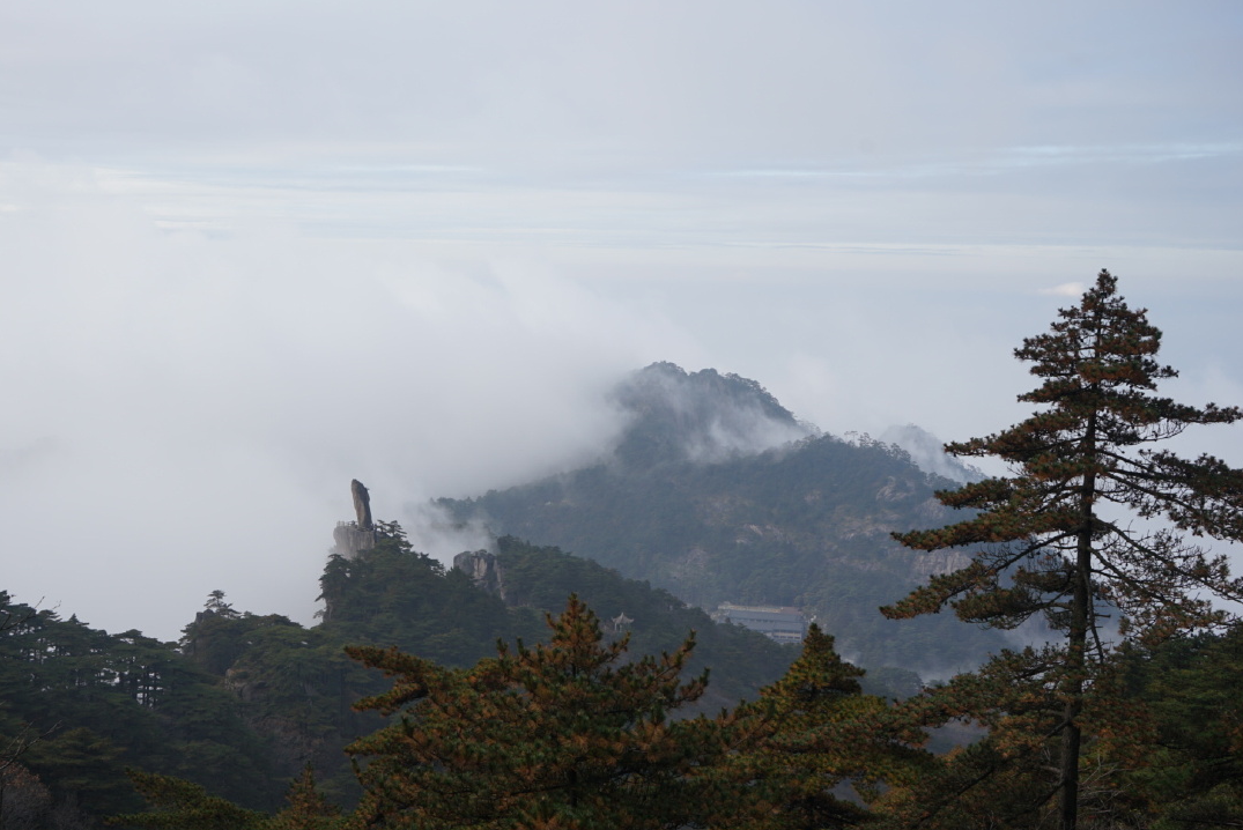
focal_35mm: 48
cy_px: 451
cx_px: 562
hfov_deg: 41.1
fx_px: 1658
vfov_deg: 28.1
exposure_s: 1/125
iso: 100
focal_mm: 43
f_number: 8
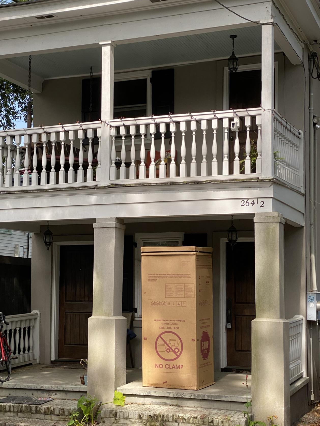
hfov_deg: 23.6
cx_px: 138
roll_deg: +0.3
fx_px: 764
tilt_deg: +3.1
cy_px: 237
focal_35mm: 62
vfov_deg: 31.2
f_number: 2
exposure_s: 1/361
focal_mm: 6
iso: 20
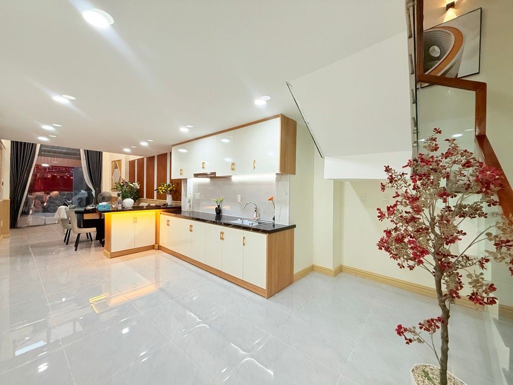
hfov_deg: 102.1
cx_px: 256
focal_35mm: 14
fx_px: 207
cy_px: 192
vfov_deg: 85.7
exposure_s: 1/100
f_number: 2.2
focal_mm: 2.22
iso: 160
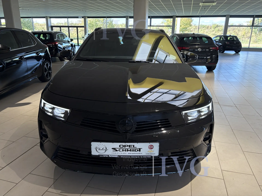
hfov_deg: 67.3
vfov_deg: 53.1
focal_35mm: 26
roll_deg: -0.2
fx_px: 197
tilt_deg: -17.3
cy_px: 98
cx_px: 131
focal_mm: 5.96
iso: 100
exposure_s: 1/148
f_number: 1.6
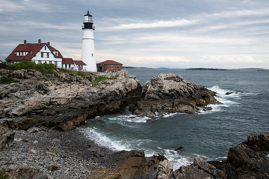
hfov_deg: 50.7
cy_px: 90
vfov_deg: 35.1
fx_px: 284
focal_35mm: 38
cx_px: 134
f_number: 14
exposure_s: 1/60
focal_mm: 38
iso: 100
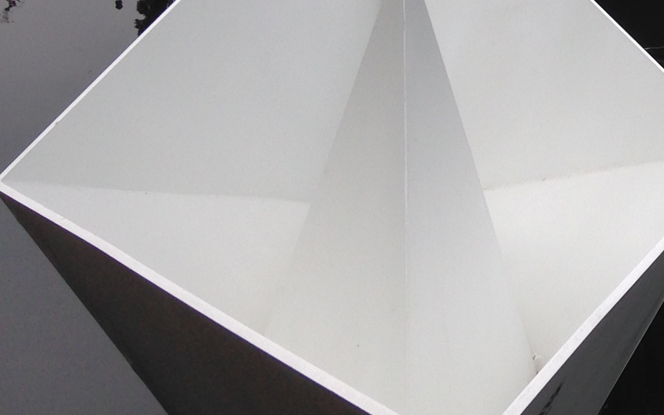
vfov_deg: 13.4
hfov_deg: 19.8
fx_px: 1719
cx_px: 899
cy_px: -86
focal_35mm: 95
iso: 50
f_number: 2.4
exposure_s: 1/821
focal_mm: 4.12
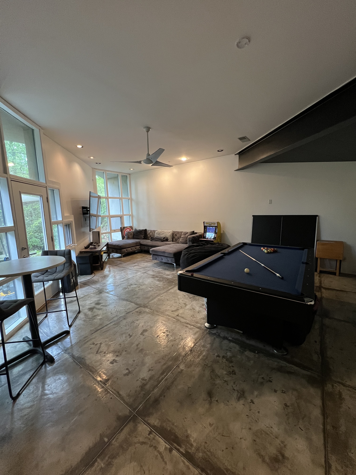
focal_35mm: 13
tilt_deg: -8.0
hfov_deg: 89.9
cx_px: 178
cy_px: 238
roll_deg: +1.7
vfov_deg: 106.2
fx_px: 178
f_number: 1.8
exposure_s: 1/60
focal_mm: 1.57
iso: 250
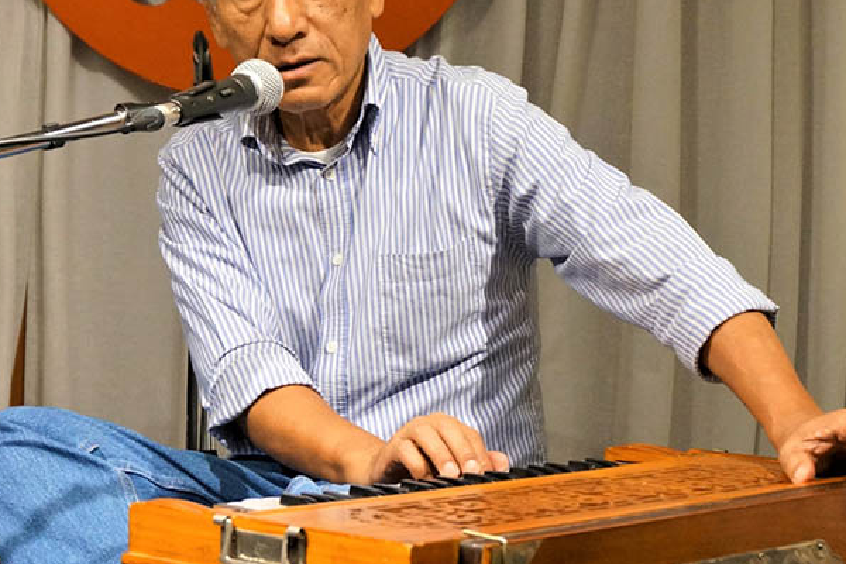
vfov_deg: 25.9
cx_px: 374
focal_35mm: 52
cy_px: 204
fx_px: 1222
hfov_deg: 38.1
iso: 1600
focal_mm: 26
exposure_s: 1/160
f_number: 4.5
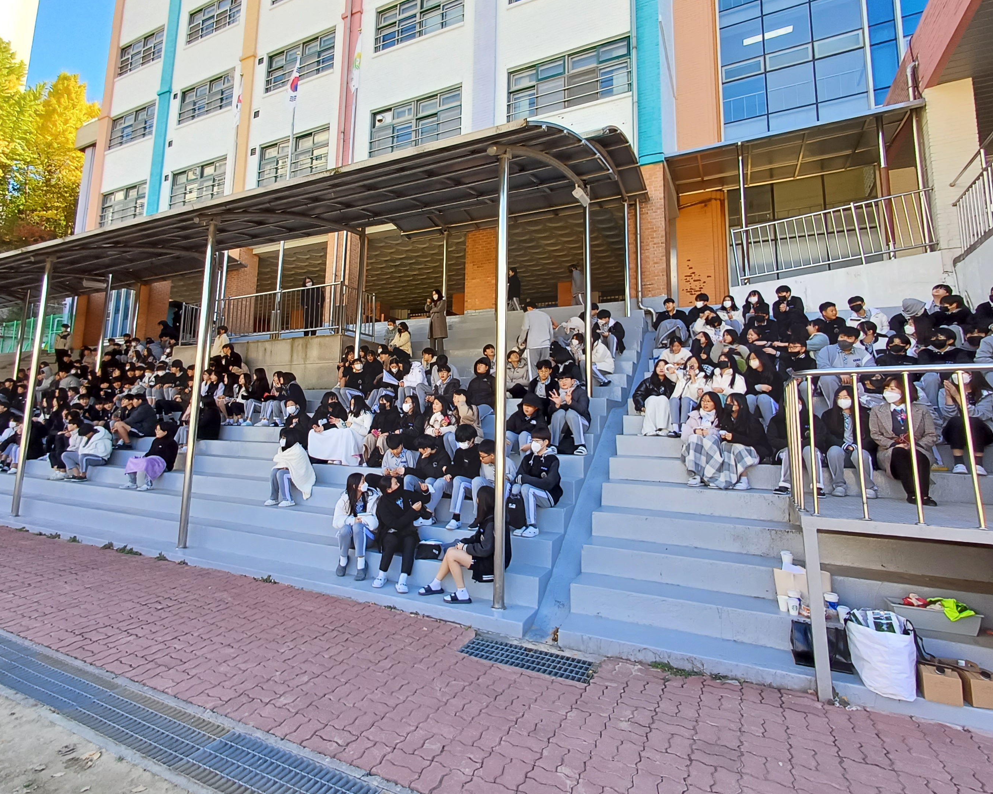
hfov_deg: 82.9
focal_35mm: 19
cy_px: 361
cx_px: 434
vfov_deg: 70.7
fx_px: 558
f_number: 2.2
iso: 40
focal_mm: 1.64
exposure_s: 1/133
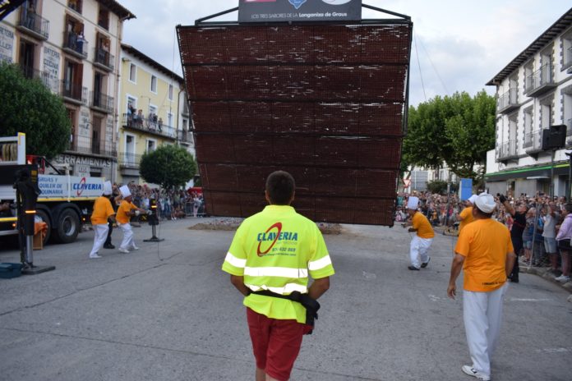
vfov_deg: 47.9
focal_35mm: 27
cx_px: 286
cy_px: 190
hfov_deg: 67.4
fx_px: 429
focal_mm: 18
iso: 800
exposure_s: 1/125
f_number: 5.6
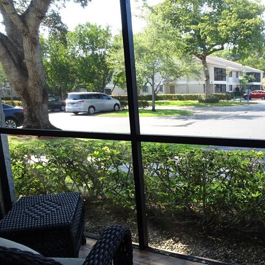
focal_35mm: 37
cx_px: 215
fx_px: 320
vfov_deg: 44.7
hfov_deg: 42.7
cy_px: 160
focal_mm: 4.1
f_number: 3.5
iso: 80
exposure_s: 1/80
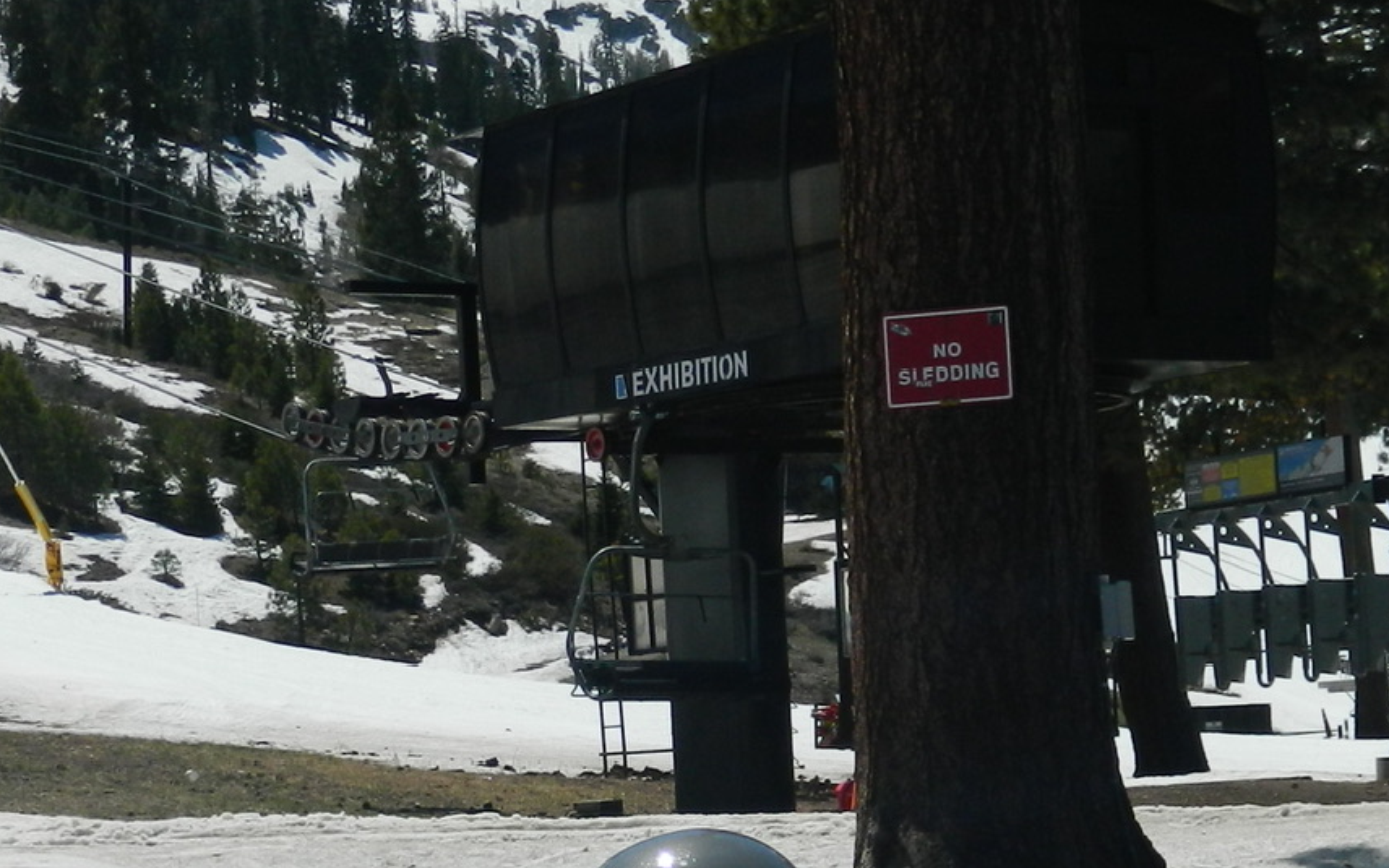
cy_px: 933
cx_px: 618
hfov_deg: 20.0
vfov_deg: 12.4
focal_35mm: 104
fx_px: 3937
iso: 80
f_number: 9.8
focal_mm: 7.3
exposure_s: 1/320
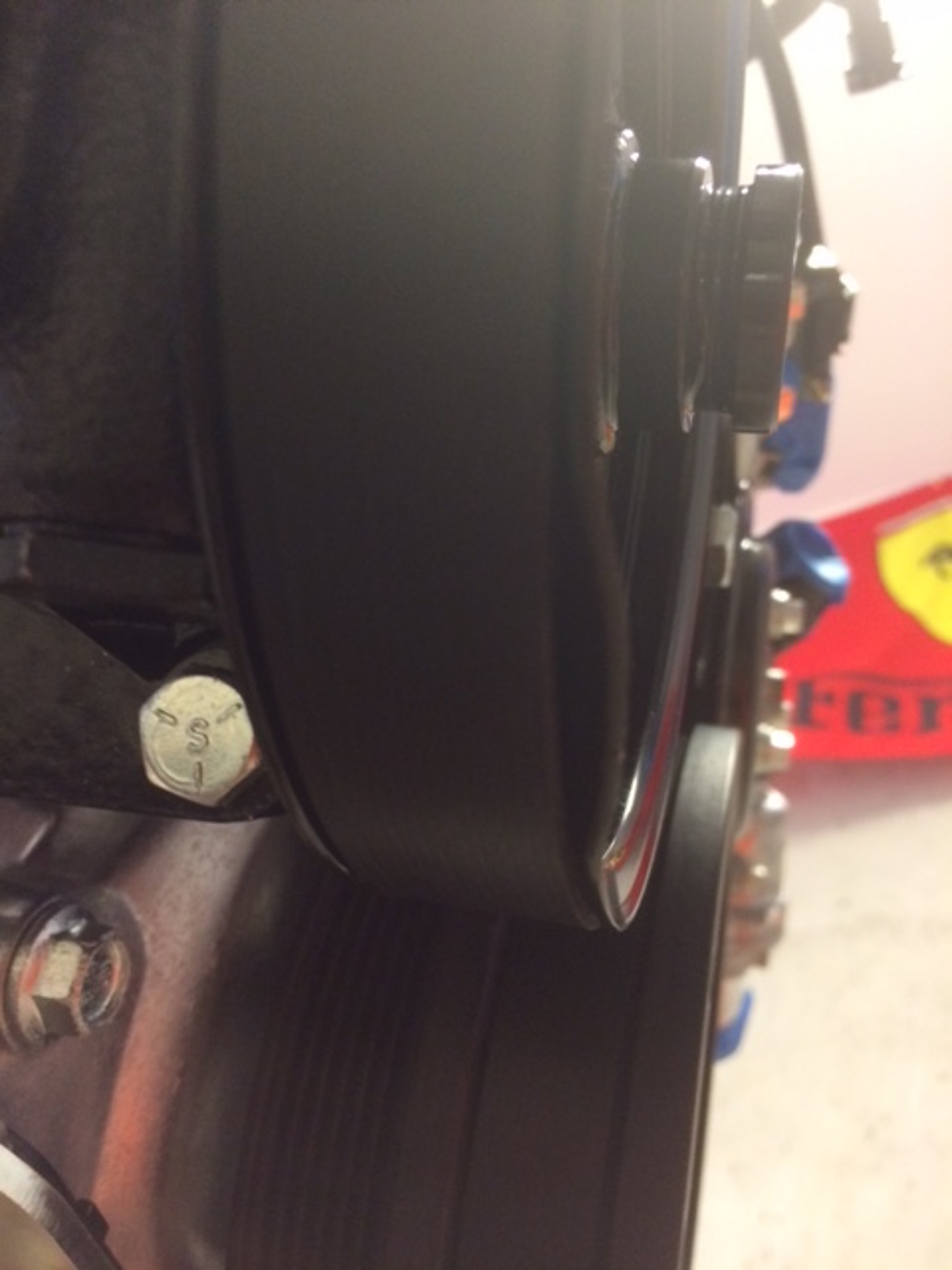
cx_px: 476
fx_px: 1063
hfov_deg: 48.2
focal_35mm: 29
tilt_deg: +48.8
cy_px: 635
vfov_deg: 61.7
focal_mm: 4.15
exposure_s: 1/30
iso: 250
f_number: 2.2
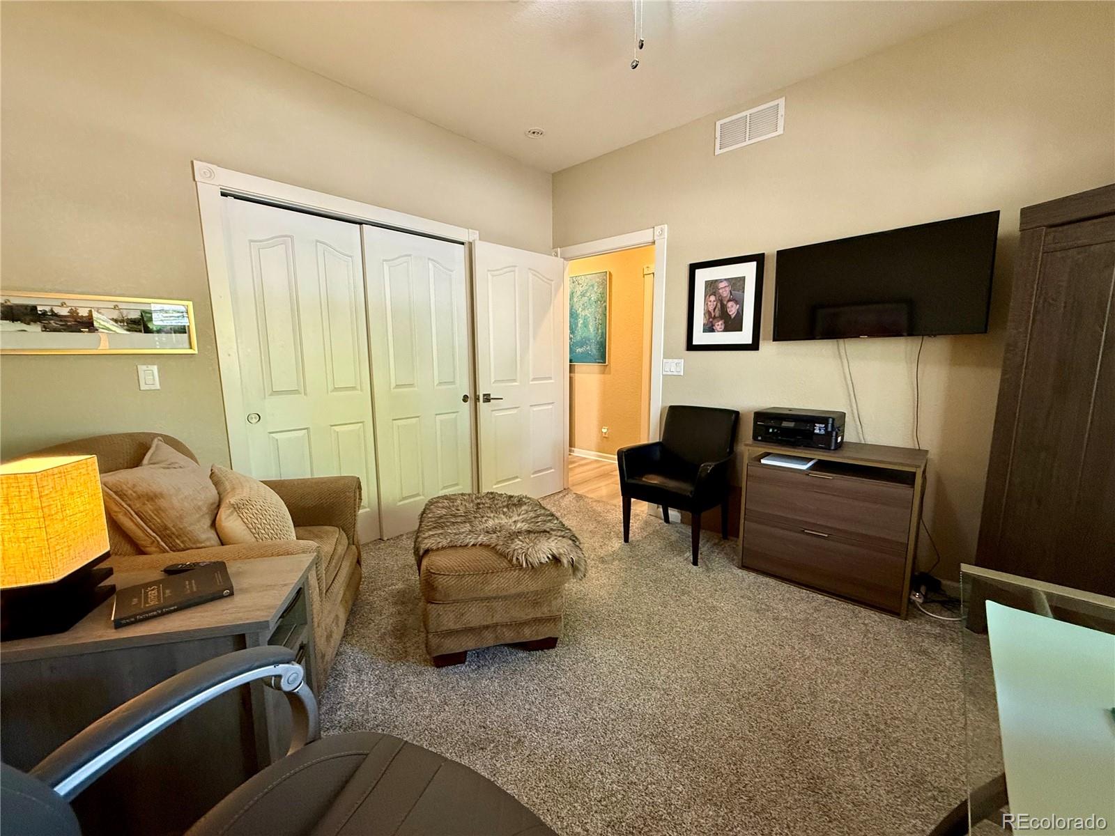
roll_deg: +0.6
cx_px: 558
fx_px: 451
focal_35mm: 14
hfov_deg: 102.1
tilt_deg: -7.9
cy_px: 418
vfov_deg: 85.7
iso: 320
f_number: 2.2
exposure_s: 1/60
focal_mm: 2.22
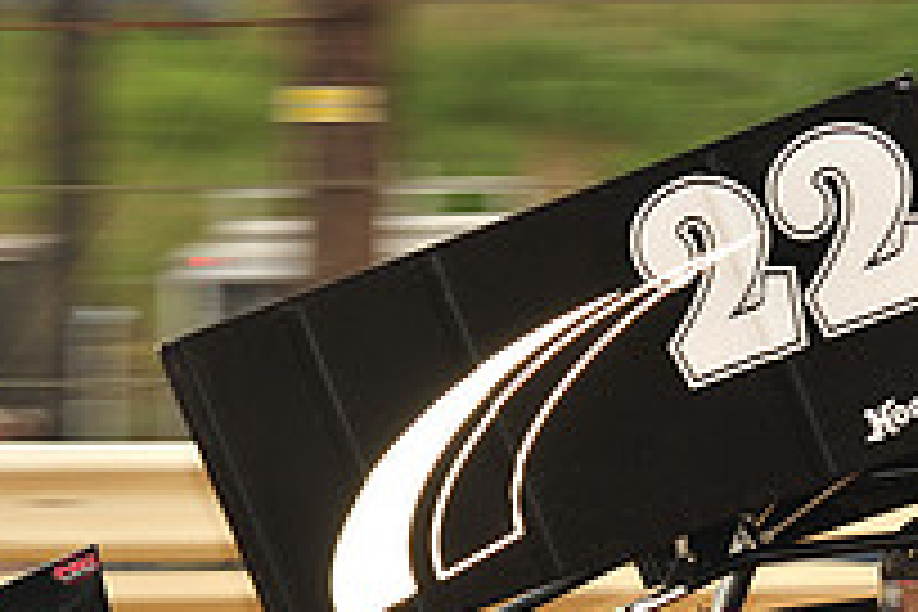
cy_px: 621
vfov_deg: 3.1
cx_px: 842
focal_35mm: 440
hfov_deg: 4.7
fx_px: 11219
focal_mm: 155
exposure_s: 1/320
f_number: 8
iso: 500
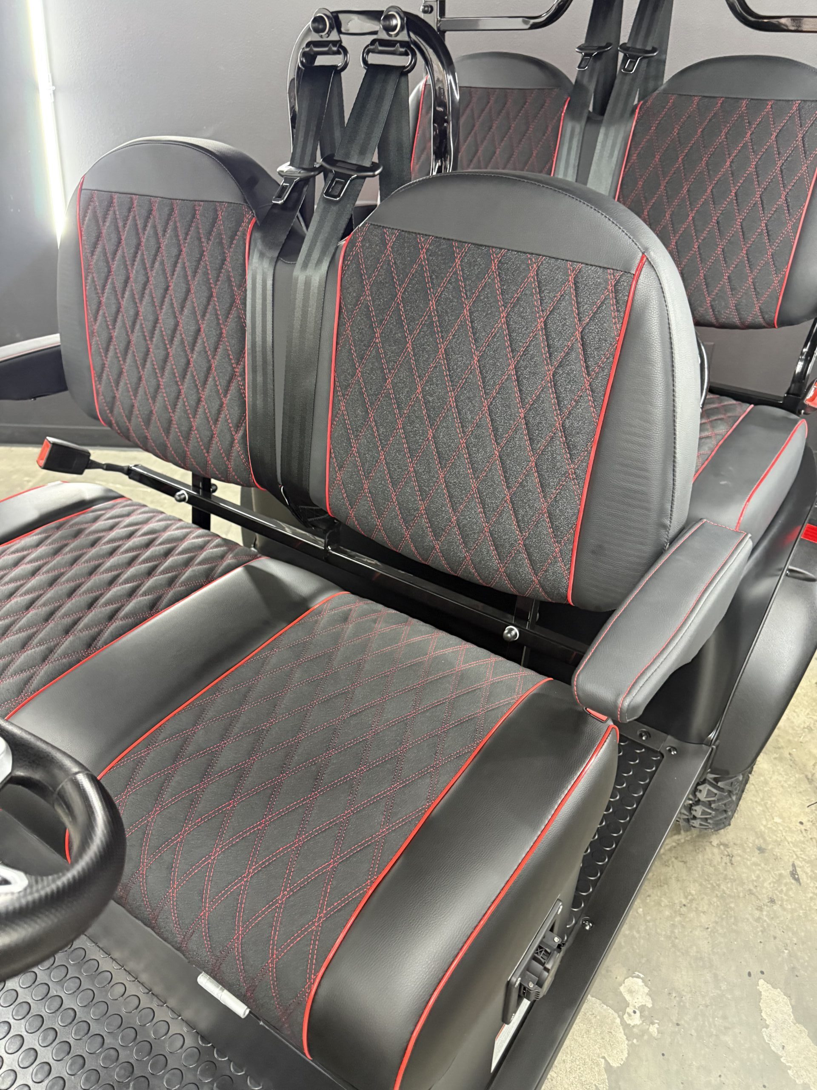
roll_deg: +0.8
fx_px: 755
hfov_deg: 56.8
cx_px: 408
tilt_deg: -33.2
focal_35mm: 24
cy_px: 545
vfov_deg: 71.6
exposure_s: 1/48
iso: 800
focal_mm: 6.76
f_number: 1.78
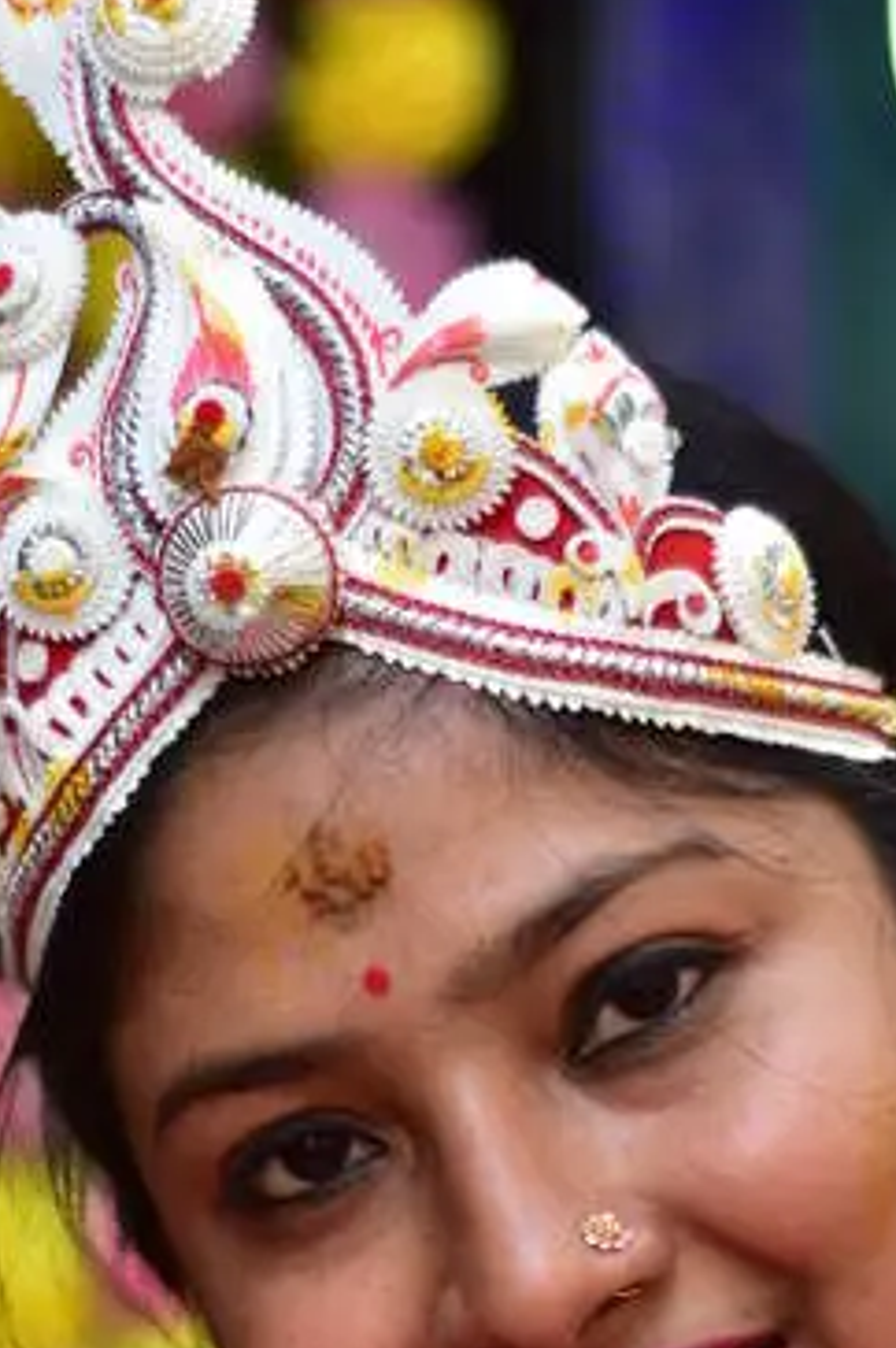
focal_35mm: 165
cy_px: 1400
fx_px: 6171
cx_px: 594
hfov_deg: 8.3
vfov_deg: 12.3
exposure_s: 1/320
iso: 100
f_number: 2.2
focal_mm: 50
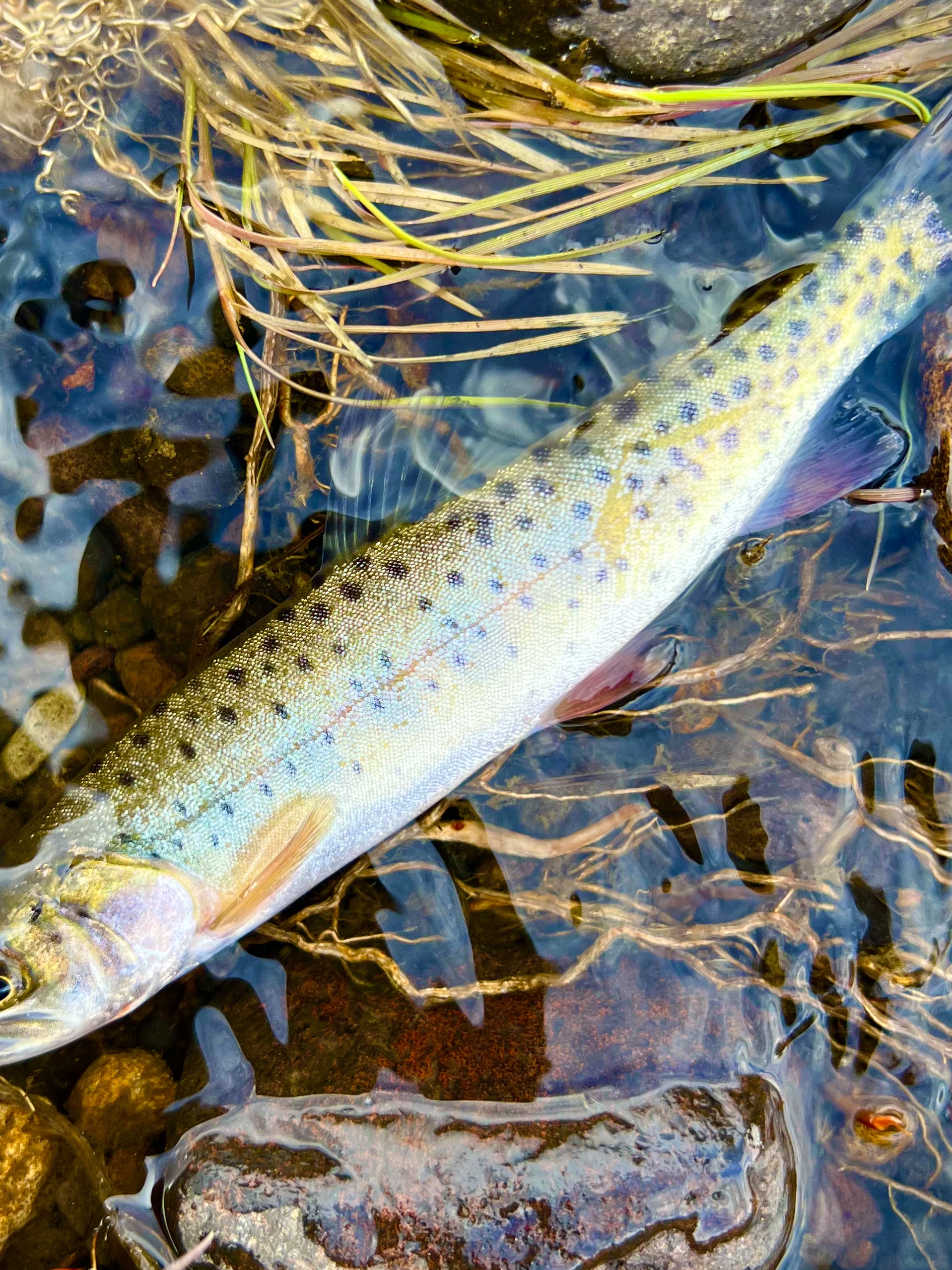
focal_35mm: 41
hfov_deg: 34.9
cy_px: 620
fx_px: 1503
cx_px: 354
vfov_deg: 45.8
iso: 40
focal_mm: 5.7
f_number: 1.5
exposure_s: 1/215
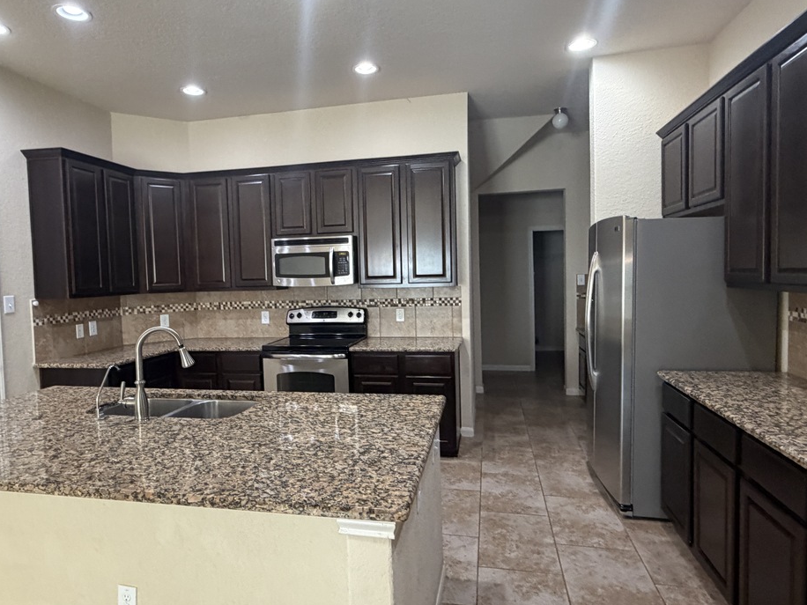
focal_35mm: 22
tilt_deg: -2.8
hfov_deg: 76.3
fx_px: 513
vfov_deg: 61.1
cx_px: 377
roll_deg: +1.8
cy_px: 297
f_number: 2.2
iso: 400
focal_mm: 2.22
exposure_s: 1/60
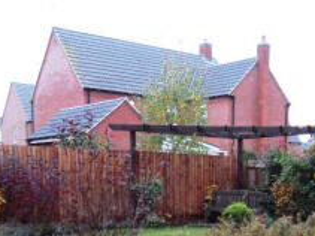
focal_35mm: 58
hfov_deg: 32.2
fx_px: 527
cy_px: 255
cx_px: 261
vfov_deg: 23.7
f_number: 3.4
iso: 100
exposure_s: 1/30
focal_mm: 3.6
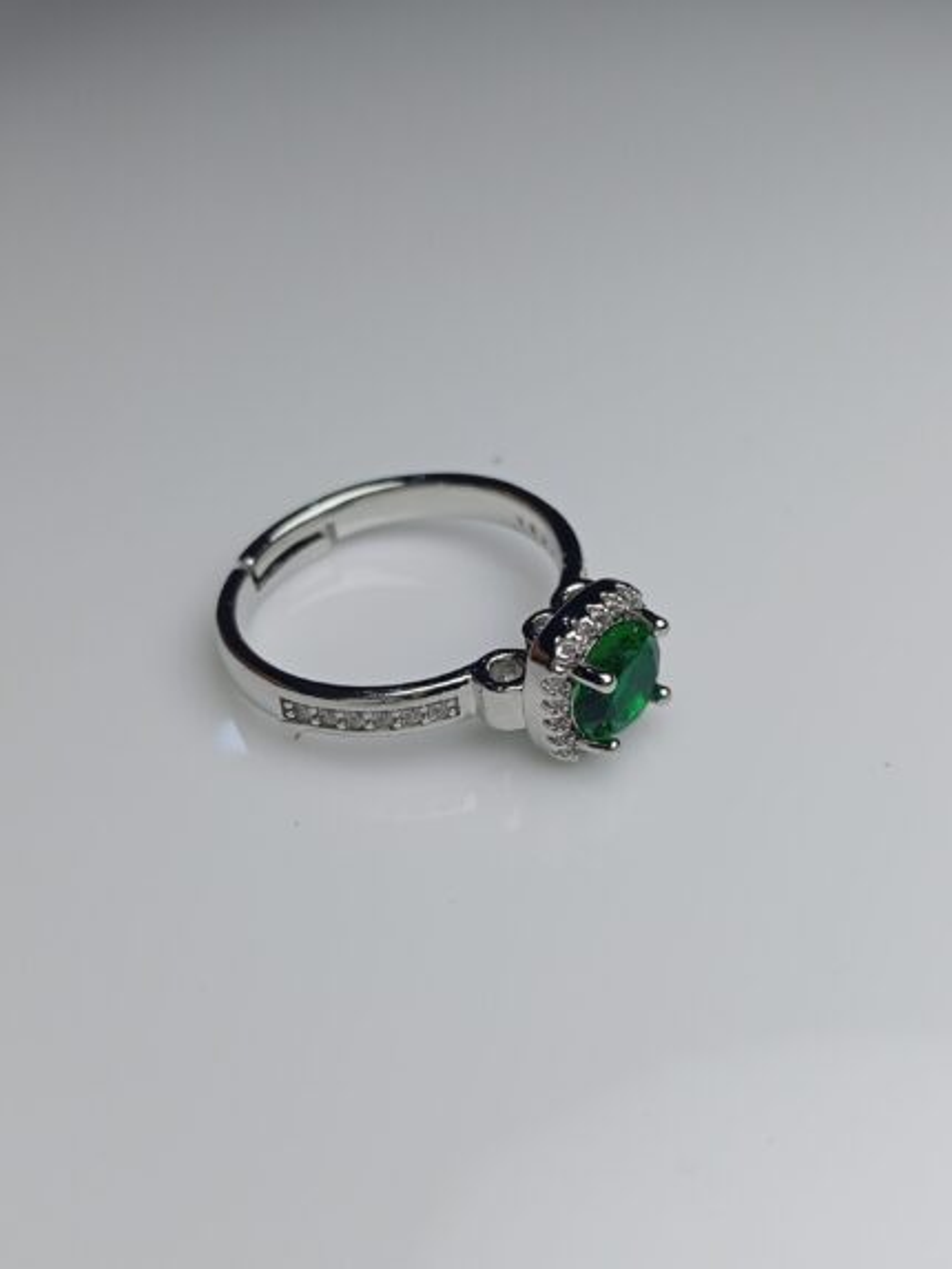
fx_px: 1320
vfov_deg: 51.3
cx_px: 476
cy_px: 634
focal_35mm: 36
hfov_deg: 39.7
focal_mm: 3.98
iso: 50
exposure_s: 1/519
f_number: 1.8
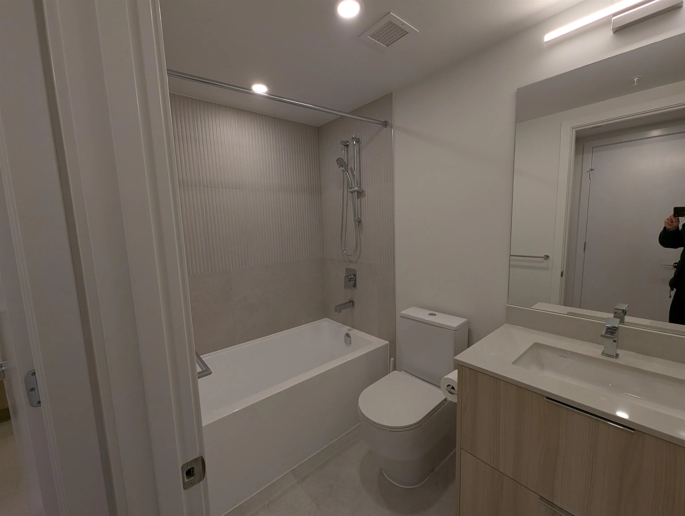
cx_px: 342
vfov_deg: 90.1
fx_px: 258
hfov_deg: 106.1
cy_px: 258
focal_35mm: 13
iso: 93
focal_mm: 1.95
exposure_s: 1/120
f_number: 2.2
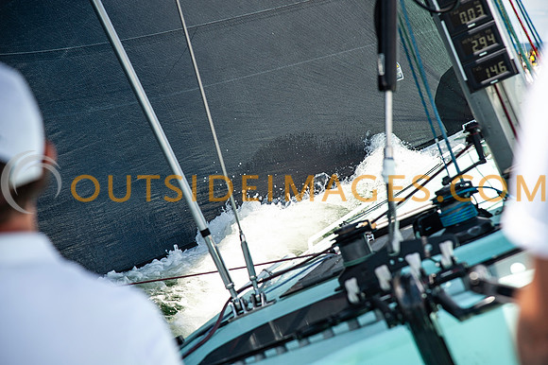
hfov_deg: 17.1
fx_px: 1826
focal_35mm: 120
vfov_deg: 11.4
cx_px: 274
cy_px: 182
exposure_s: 1/800
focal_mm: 120
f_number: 5
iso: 250
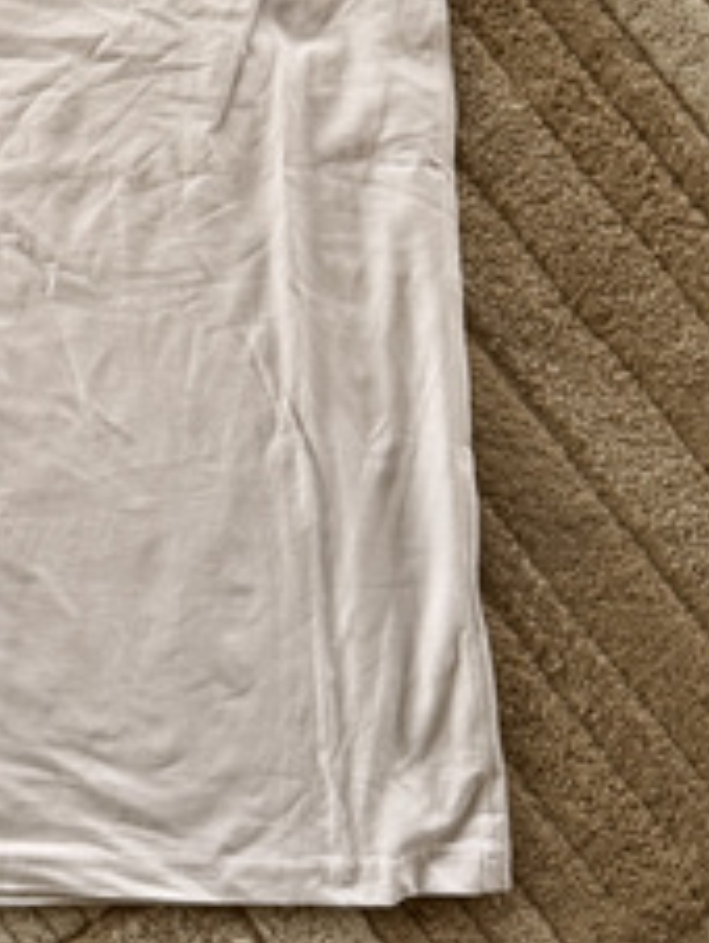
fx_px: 1445
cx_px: -35
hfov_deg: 25.9
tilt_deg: -86.2
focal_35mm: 53
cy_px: 196
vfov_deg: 35.1
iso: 200
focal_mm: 6.76
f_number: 1.78
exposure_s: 1/72
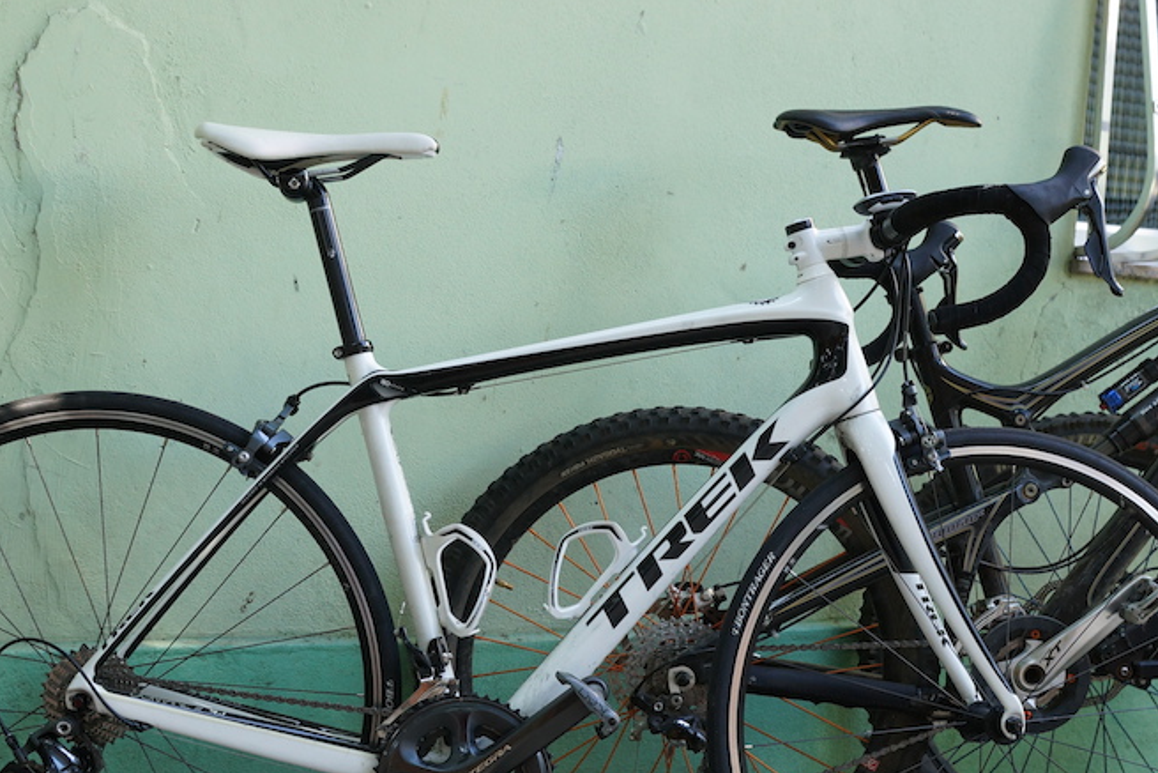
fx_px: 1962
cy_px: 516
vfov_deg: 22.2
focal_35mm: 61
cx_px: 633
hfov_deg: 32.9
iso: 400
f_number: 4
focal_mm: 26
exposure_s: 1/125
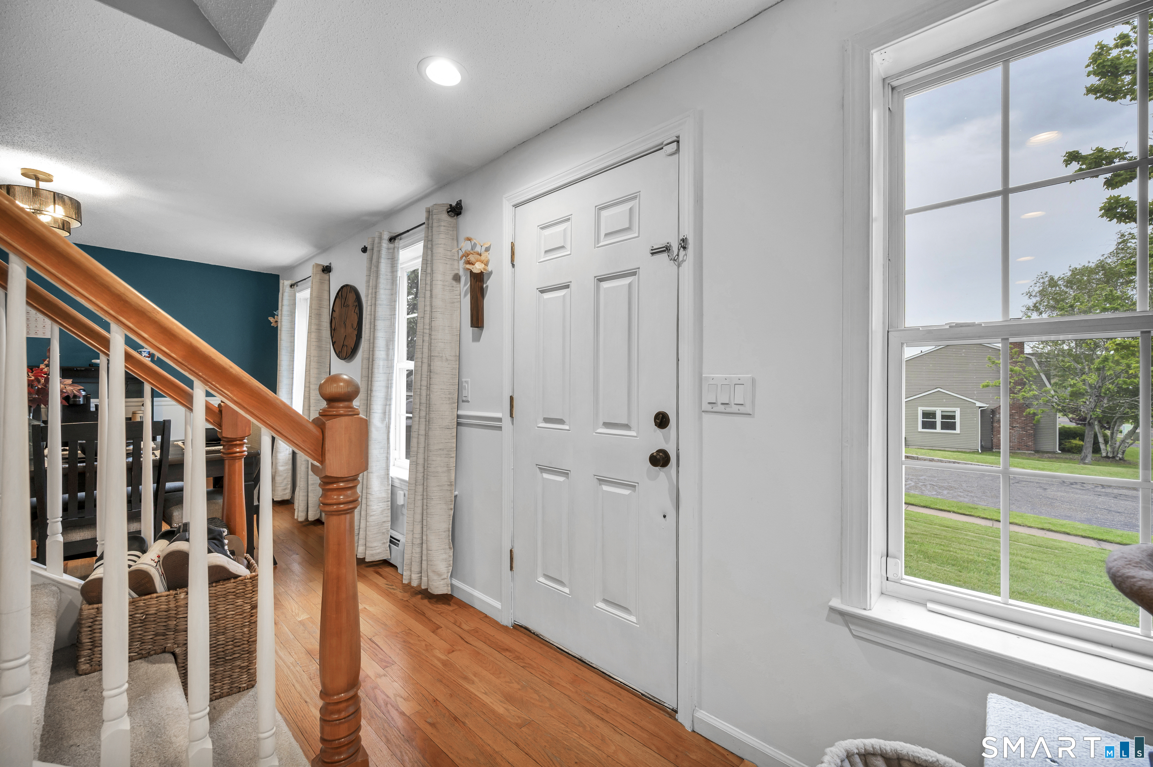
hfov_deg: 104.3
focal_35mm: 14
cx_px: 576
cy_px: 384
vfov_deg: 81.1
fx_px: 448
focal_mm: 14
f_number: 7.1
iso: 320
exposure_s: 1/50
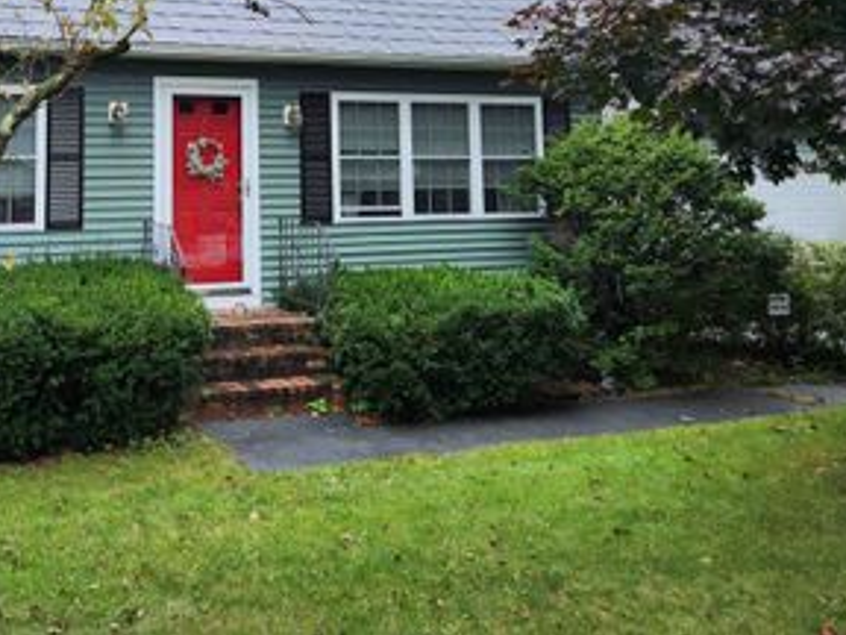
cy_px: 87
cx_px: 232
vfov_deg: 34.3
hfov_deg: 45.5
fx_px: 978
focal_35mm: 40
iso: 20
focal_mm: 5.4
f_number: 1.8
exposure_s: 1/490
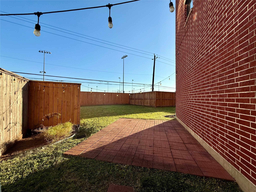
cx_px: 128
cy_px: 96
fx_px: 104
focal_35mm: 14
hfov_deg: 102.1
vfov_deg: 85.7
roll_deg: -0.7
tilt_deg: +1.1
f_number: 2.2
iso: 50
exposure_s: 1/1745
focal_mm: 2.22
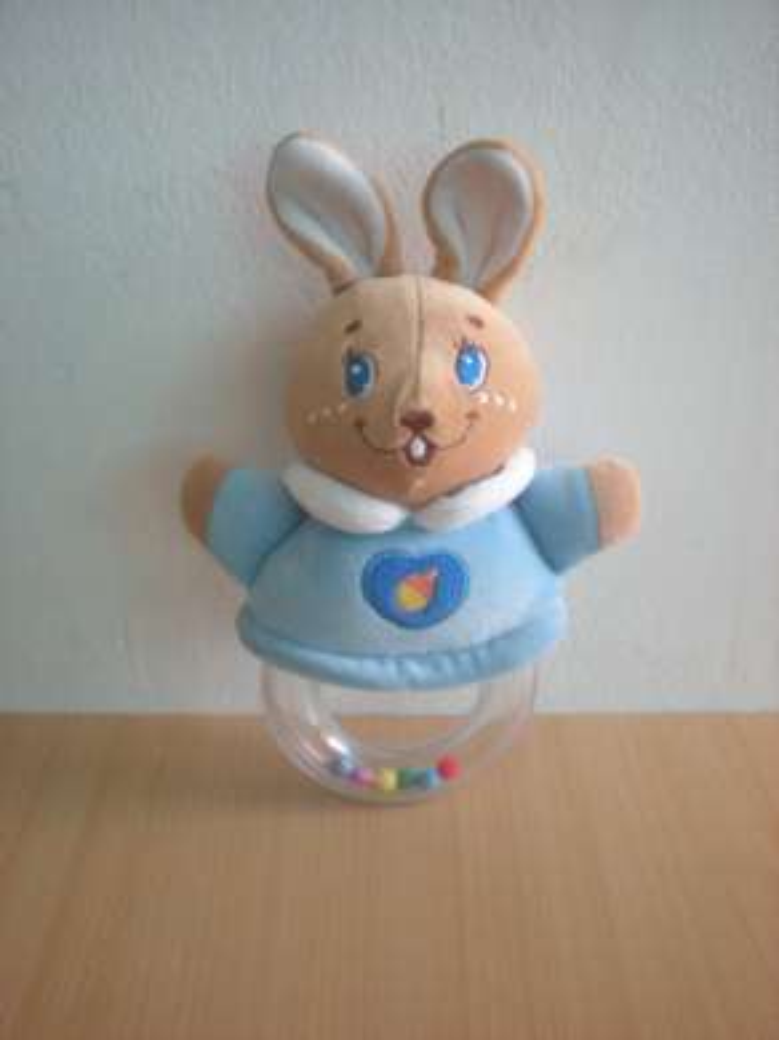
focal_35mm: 38
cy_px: 520
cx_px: 390
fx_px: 1141
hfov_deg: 37.7
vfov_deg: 49.0
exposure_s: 1/63.5
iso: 200
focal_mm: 6.3
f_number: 3.1
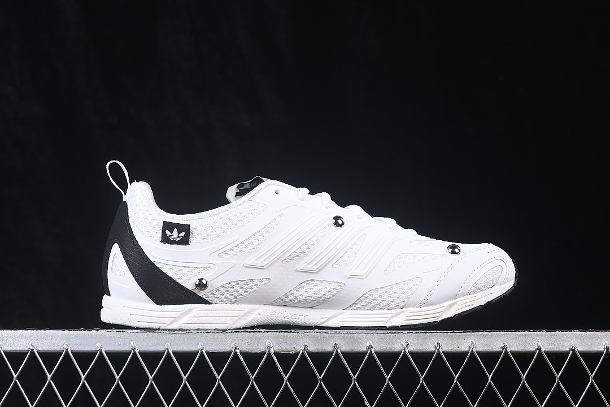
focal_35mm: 75
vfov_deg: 18.2
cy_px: 204
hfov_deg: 27.0
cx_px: 305
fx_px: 1271
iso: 160
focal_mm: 50
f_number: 7.1
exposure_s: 1/80
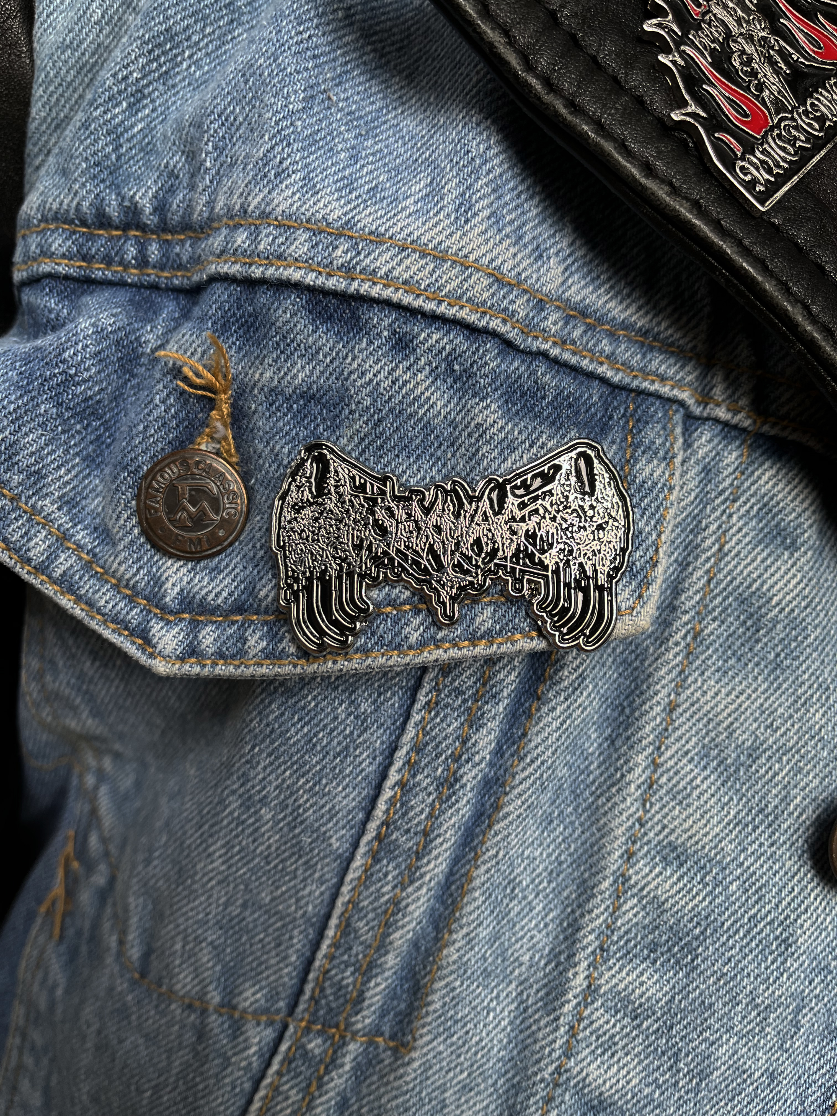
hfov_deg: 53.1
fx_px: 838
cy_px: 558
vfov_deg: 67.3
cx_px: 418
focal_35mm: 26
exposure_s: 1/200
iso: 40
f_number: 1.6
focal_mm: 5.1
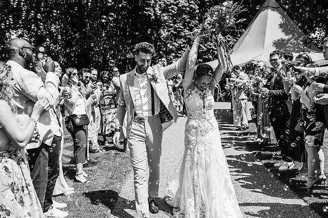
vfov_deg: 37.8
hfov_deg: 54.5
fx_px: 319
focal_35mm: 35
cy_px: 109
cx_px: 164
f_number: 4.5
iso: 100
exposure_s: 1/1250
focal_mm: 35
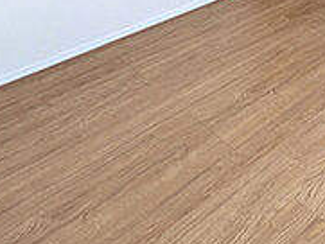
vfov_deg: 23.4
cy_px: -135
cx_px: 273
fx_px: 451
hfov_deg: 37.8
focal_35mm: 48
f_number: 2.2
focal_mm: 1.83
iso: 50
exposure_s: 1/334
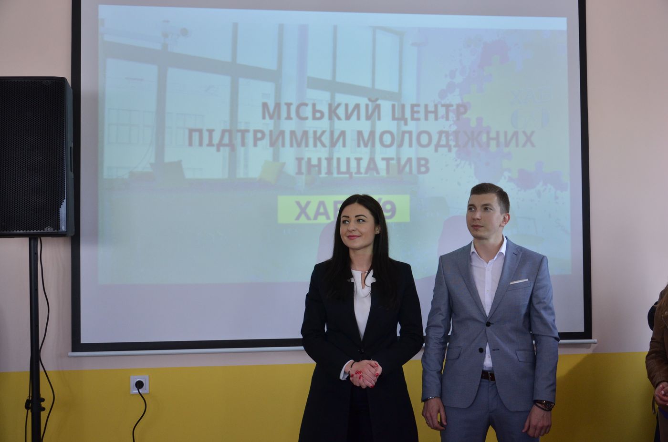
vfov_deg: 29.7
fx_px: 833
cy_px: 221
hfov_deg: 43.7
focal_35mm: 45
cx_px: 334
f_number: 5.6
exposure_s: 1/250
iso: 640
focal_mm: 30
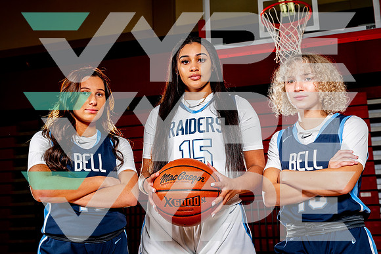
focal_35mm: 44
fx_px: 466
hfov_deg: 44.5
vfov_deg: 30.5
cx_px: 190
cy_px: 127
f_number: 5.6
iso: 100
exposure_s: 1/125
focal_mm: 44
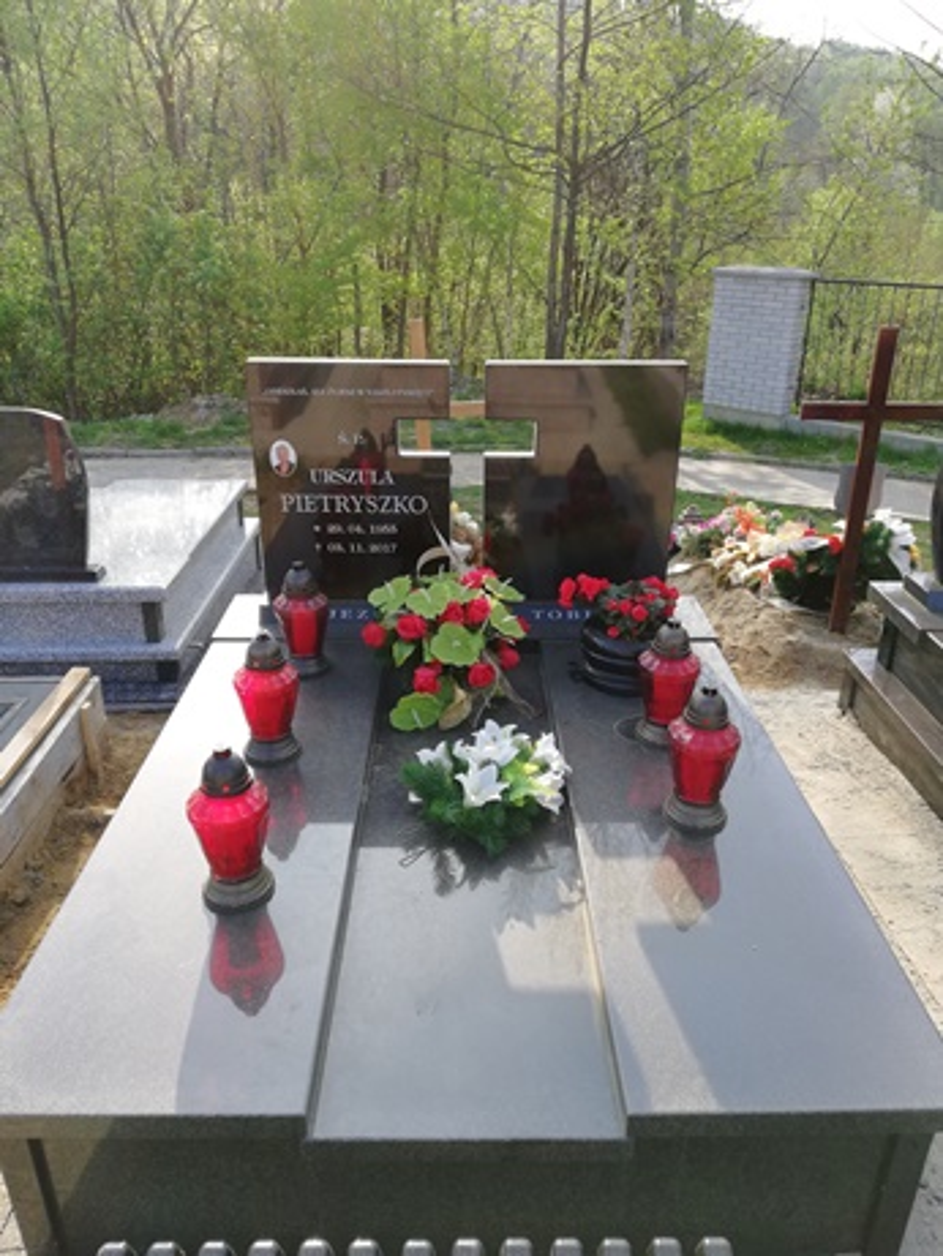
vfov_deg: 65.3
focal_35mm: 27
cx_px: 472
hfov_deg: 51.4
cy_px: 628
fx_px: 980
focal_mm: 3.81
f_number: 2.2
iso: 50
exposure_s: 1/317
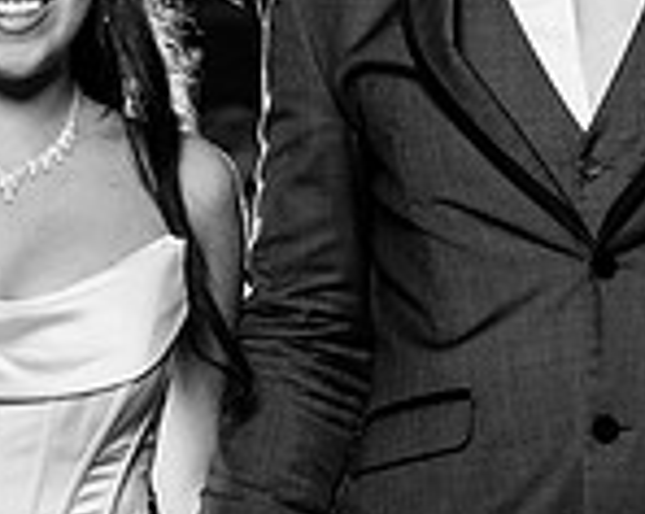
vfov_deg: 6.1
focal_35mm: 255
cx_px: 185
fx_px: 4861
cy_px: 319
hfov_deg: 7.6
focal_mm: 60
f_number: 3.5
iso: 2000
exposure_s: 1/200
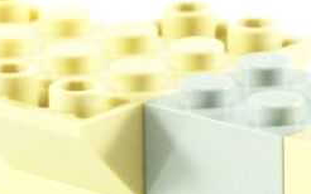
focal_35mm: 517
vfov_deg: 2.5
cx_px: 292
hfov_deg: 4.1
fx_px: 4384
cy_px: 19
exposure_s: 1/60
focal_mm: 19.4
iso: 400
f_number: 4
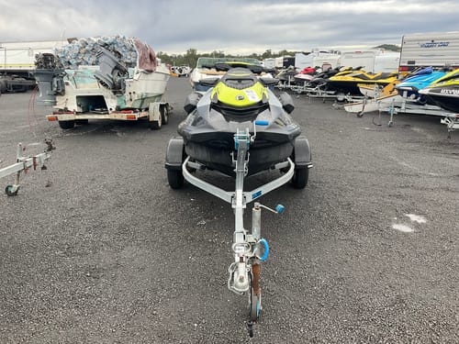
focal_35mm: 29
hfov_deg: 61.7
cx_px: 230
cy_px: 172
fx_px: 385
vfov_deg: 48.2
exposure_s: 1/159
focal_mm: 3
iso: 20
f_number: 1.8
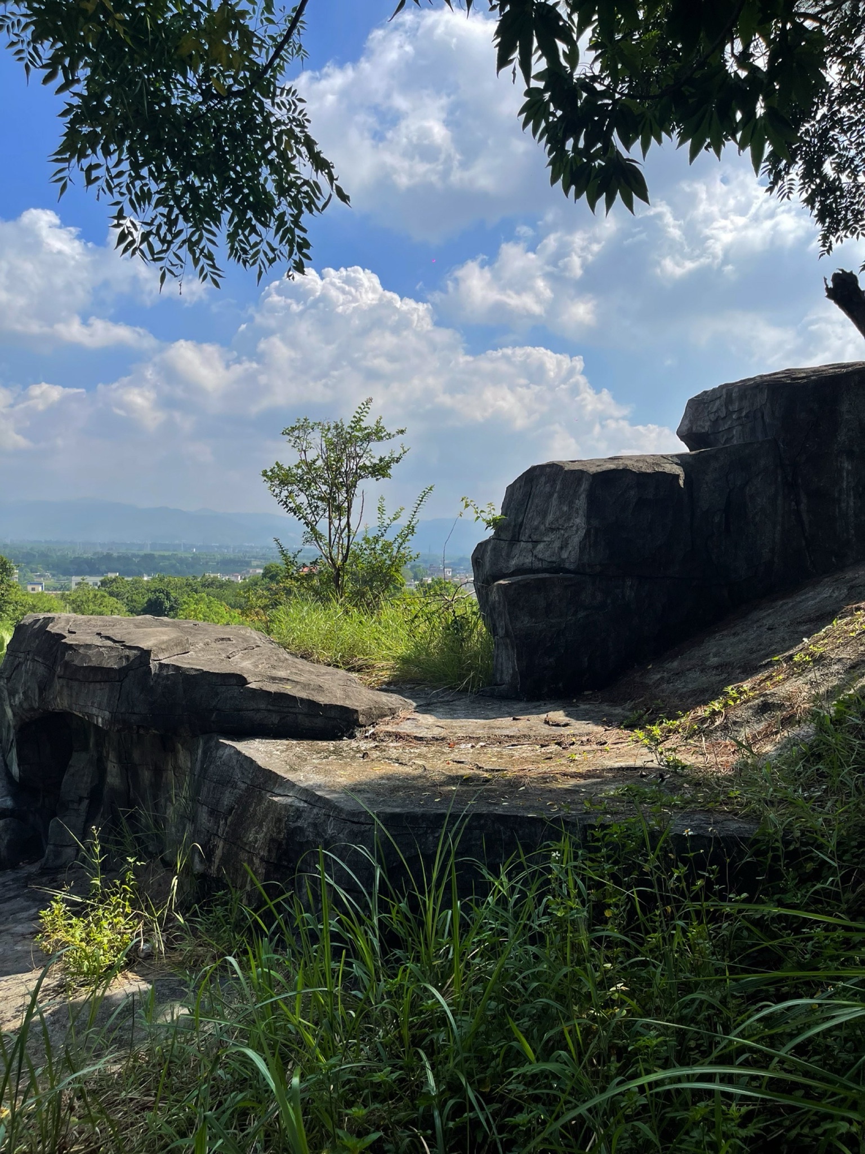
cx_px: 432
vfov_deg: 69.4
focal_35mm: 25
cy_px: 577
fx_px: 833
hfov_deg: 54.9
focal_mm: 5.1
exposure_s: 1/4717
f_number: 1.6
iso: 32
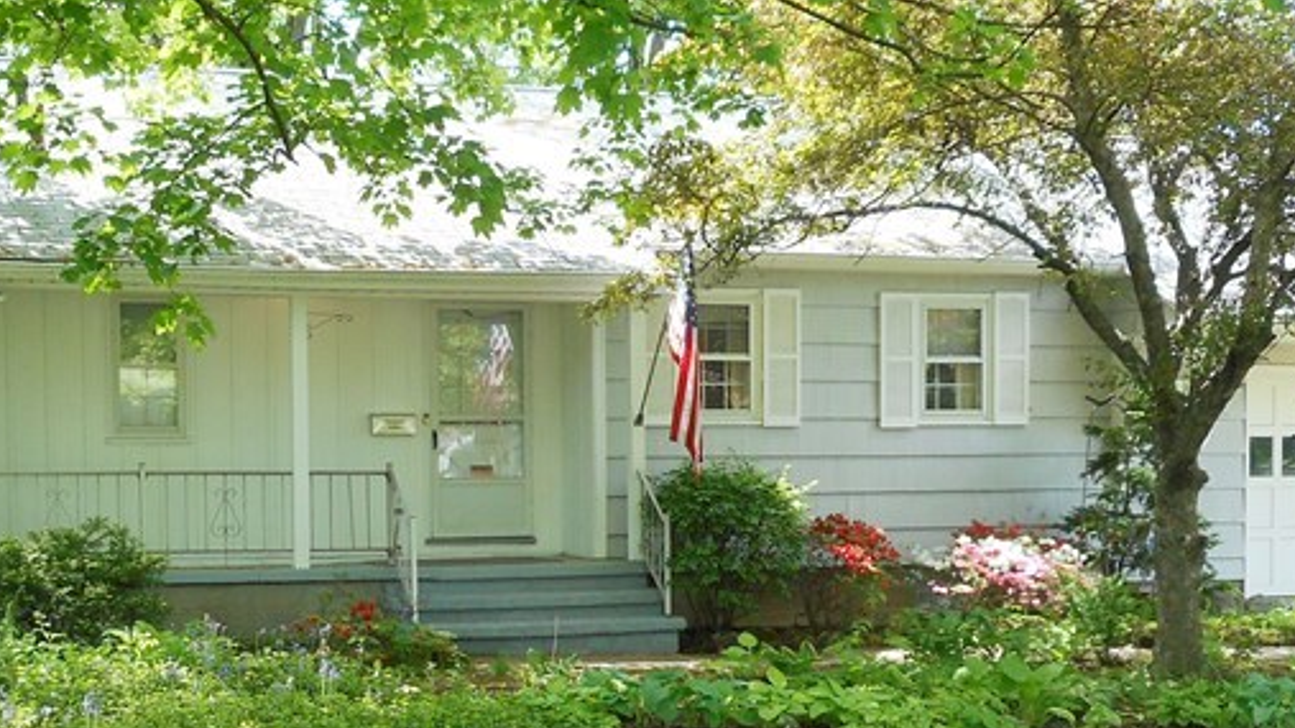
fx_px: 1888
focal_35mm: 55
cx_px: 473
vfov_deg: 21.6
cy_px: 549
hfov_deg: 37.6
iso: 80
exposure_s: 1/60
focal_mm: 4.5
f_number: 3.7
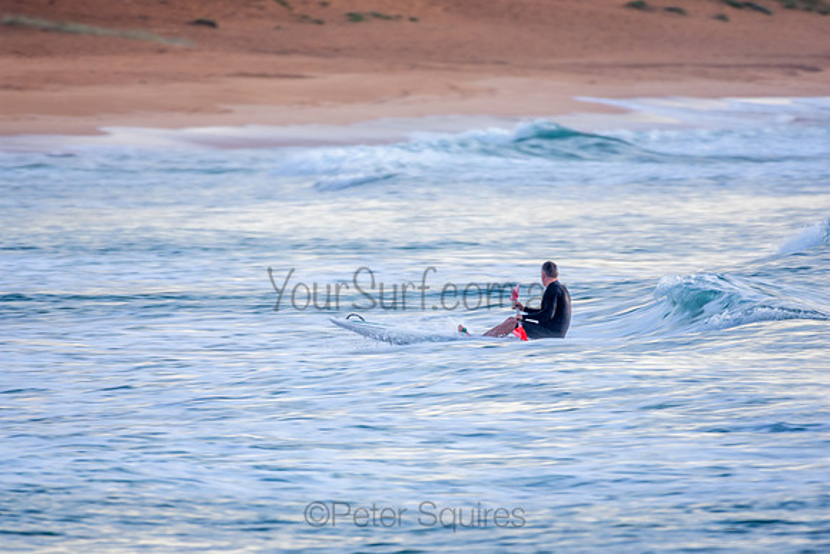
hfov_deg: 2.7
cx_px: 415
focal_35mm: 750
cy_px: 277
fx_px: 17295
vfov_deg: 1.8
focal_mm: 500
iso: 200
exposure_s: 1/50
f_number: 5.6
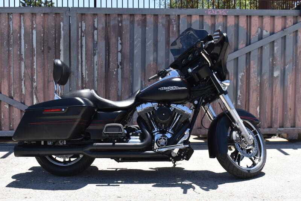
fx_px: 401
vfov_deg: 28.1
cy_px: 100
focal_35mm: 48
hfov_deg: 41.1
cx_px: 150
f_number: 8
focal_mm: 32
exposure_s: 1/250
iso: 140
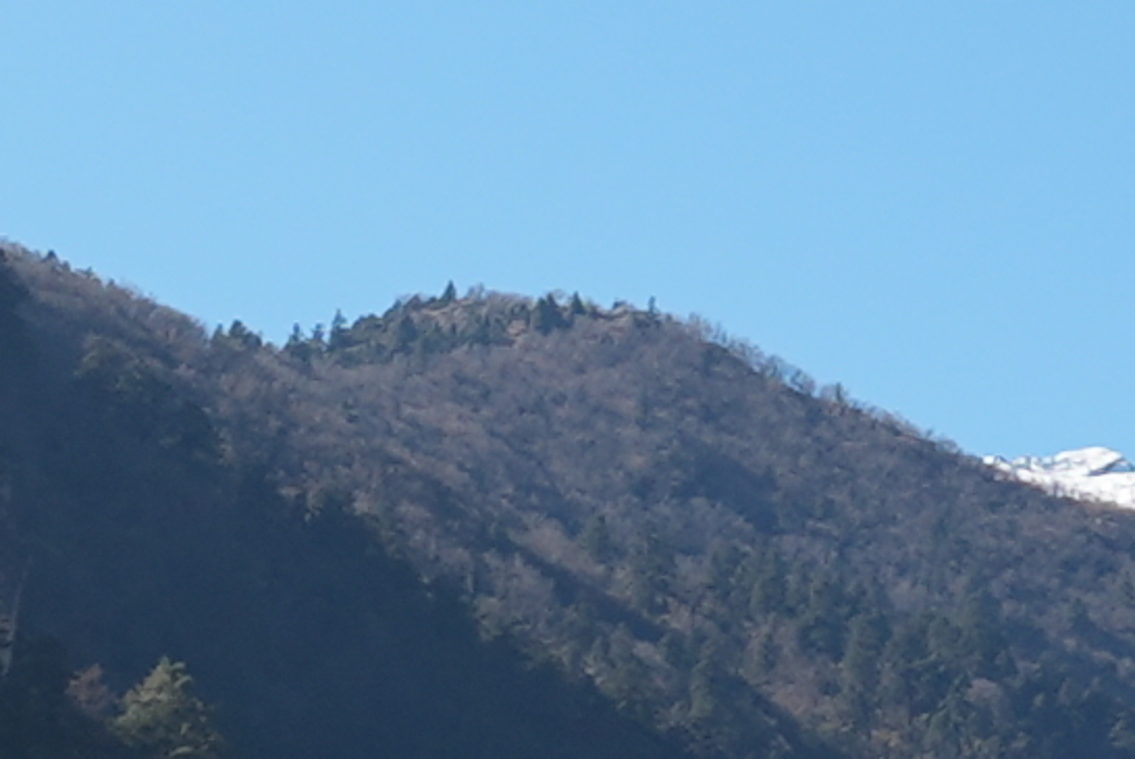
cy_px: 2712
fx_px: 10538
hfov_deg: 6.1
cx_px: -50
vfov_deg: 3.9
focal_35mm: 334
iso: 320
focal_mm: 43
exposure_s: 1/80
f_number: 6.3
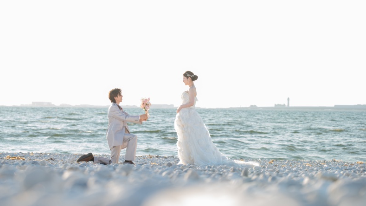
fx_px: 844
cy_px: 97
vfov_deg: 13.9
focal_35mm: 87
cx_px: 183
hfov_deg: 24.5
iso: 50
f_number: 3.5
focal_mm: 82
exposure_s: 1/200
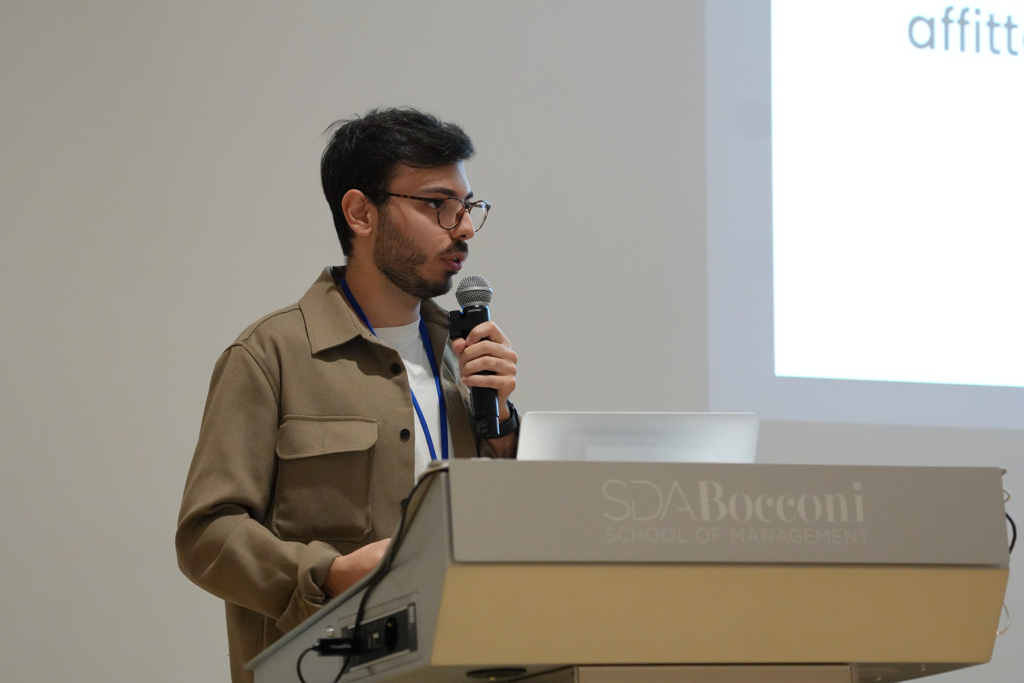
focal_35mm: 138
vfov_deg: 9.9
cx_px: 512
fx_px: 3925
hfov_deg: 14.9
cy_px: 342
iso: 3200
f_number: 4
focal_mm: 92
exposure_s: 1/160
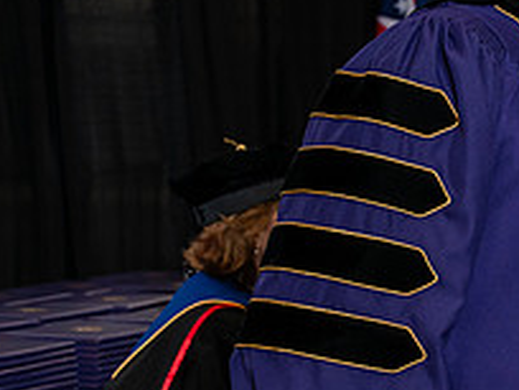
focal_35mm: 191
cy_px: 251
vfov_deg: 7.8
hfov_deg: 10.2
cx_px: 636
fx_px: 2864
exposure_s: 1/200
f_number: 5
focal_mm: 70
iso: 1250
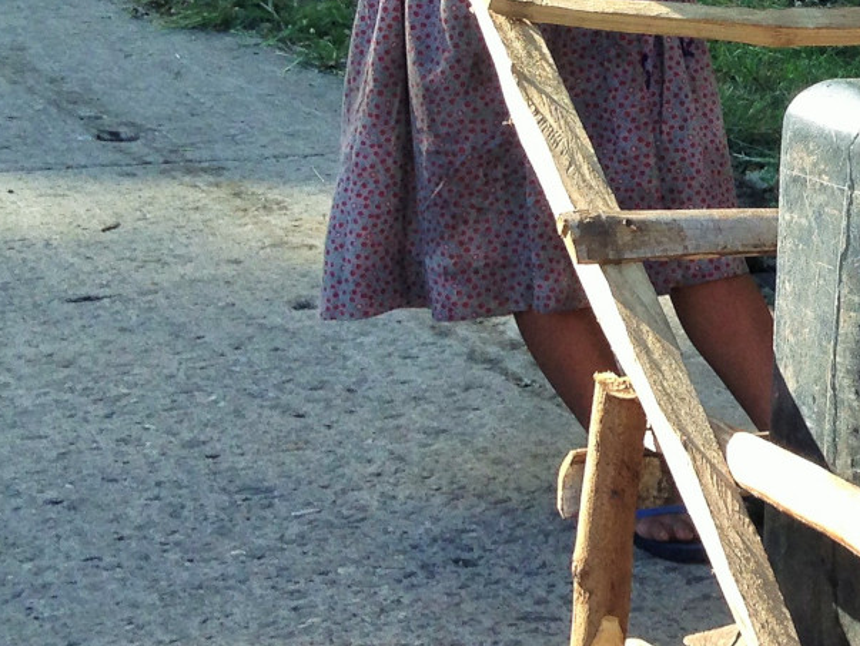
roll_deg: +1.3
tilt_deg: -8.5
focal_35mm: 105
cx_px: 1147
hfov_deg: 17.4
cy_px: 98
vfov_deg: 14.0
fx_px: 2610
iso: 50
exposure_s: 1/430
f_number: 2.4
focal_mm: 4.12
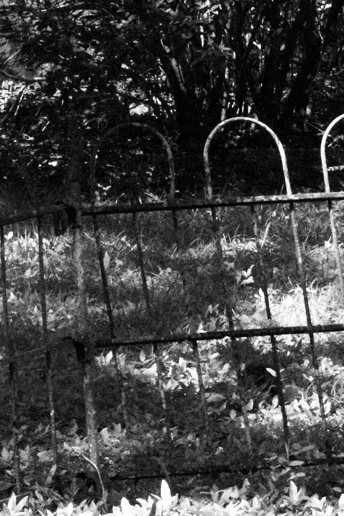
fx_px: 5057
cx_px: -279
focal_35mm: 353
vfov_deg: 5.8
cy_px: 318
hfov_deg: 3.9
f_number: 16
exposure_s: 1/1000
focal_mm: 66
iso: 10000
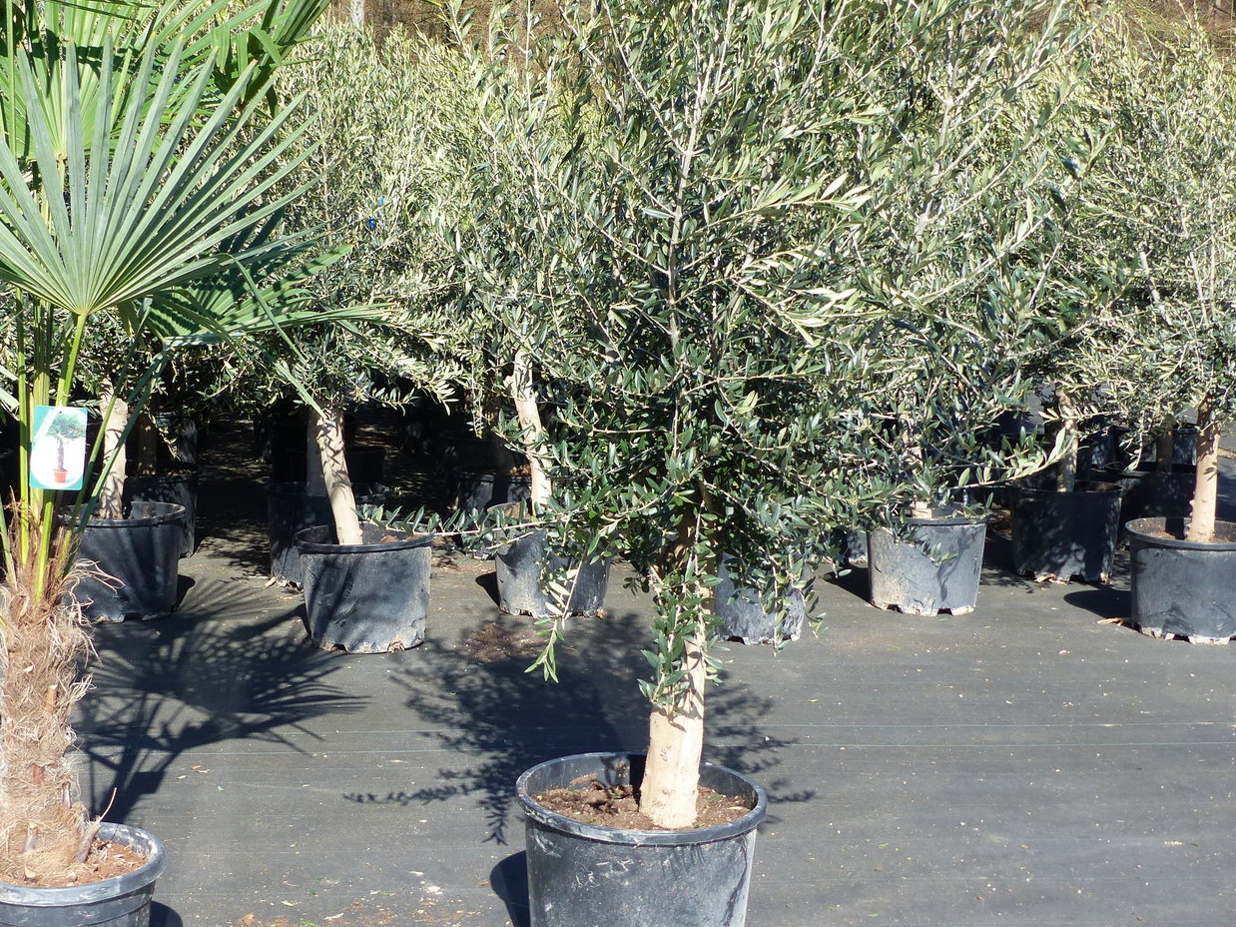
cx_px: 452
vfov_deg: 27.5
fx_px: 1892
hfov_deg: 35.9
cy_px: 391
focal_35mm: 53
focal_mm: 7.4
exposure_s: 1/400
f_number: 4
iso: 100
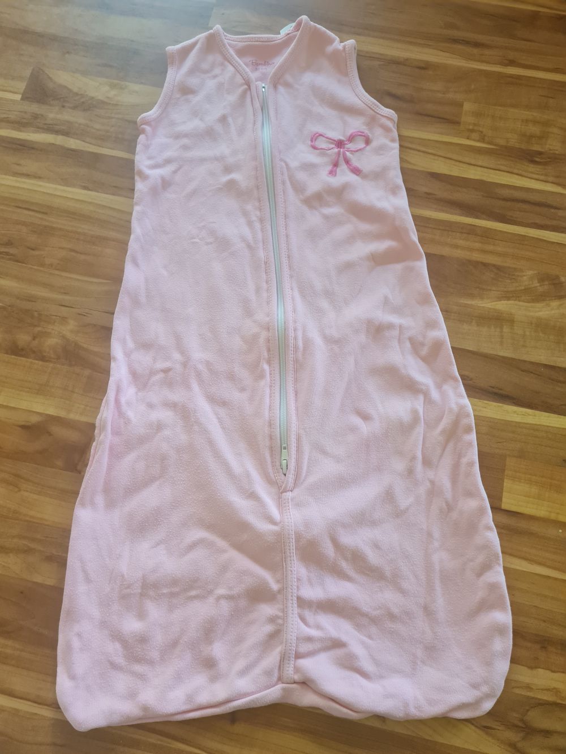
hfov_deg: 53.1
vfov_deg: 67.3
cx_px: 283
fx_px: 567
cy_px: 377
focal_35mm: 26
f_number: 1.8
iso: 250
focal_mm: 5.4
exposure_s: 1/100
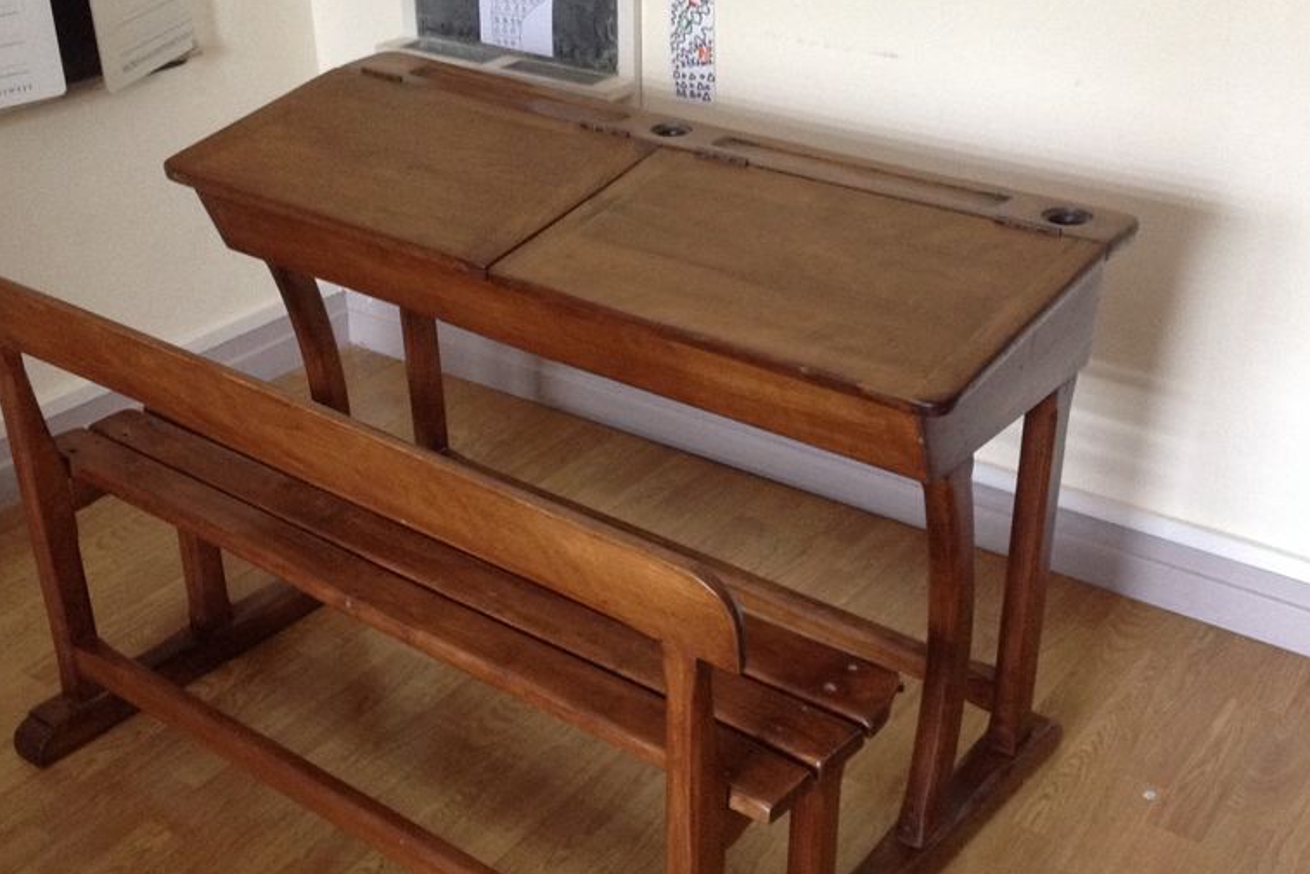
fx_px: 1747
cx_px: 600
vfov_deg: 28.0
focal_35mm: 48
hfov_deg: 41.1
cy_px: 529
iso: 250
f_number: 2.4
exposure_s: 1/15
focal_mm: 4.28
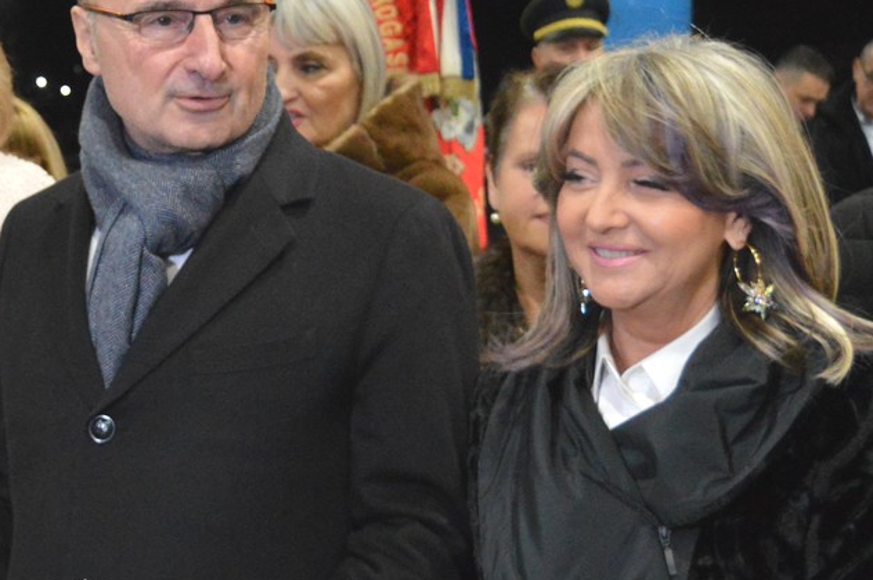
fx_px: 2526
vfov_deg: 13.1
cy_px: 206
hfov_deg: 19.3
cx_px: 107
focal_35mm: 104
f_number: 4
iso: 3200
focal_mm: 27
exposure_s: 1/100
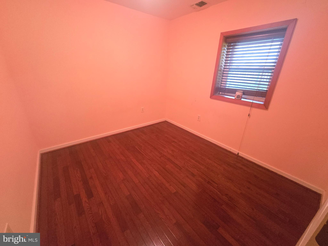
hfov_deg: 106.2
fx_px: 123
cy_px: 123
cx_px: 164
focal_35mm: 13
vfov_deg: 89.9
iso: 1250
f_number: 2.2
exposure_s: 1/60
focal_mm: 2.2
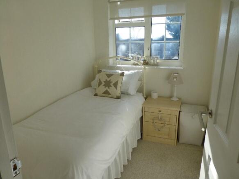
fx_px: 166
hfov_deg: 71.6
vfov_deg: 56.8
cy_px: 90
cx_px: 120
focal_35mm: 24
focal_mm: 4.3
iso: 100
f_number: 3.3
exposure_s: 1/400
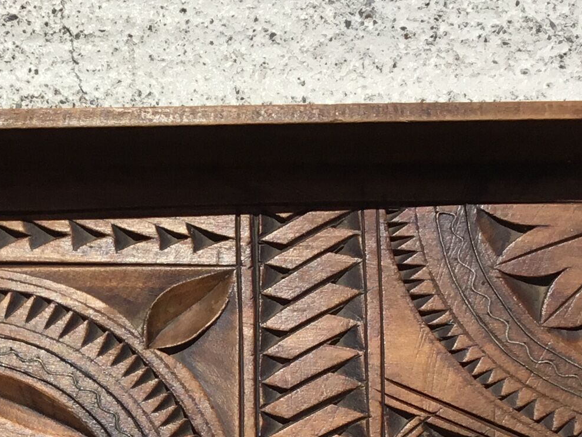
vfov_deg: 14.0
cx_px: -55
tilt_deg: -81.1
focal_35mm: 102
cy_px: 564
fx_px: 1715
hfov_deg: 18.5
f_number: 2.4
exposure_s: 1/2469
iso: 25
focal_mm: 3.3
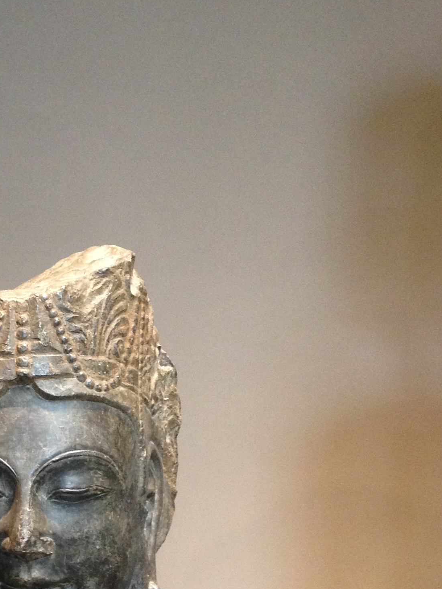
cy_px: 491
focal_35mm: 78
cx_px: -46
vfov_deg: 24.5
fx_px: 1329
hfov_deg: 18.2
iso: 200
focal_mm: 4.28
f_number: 2.4
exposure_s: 1/20
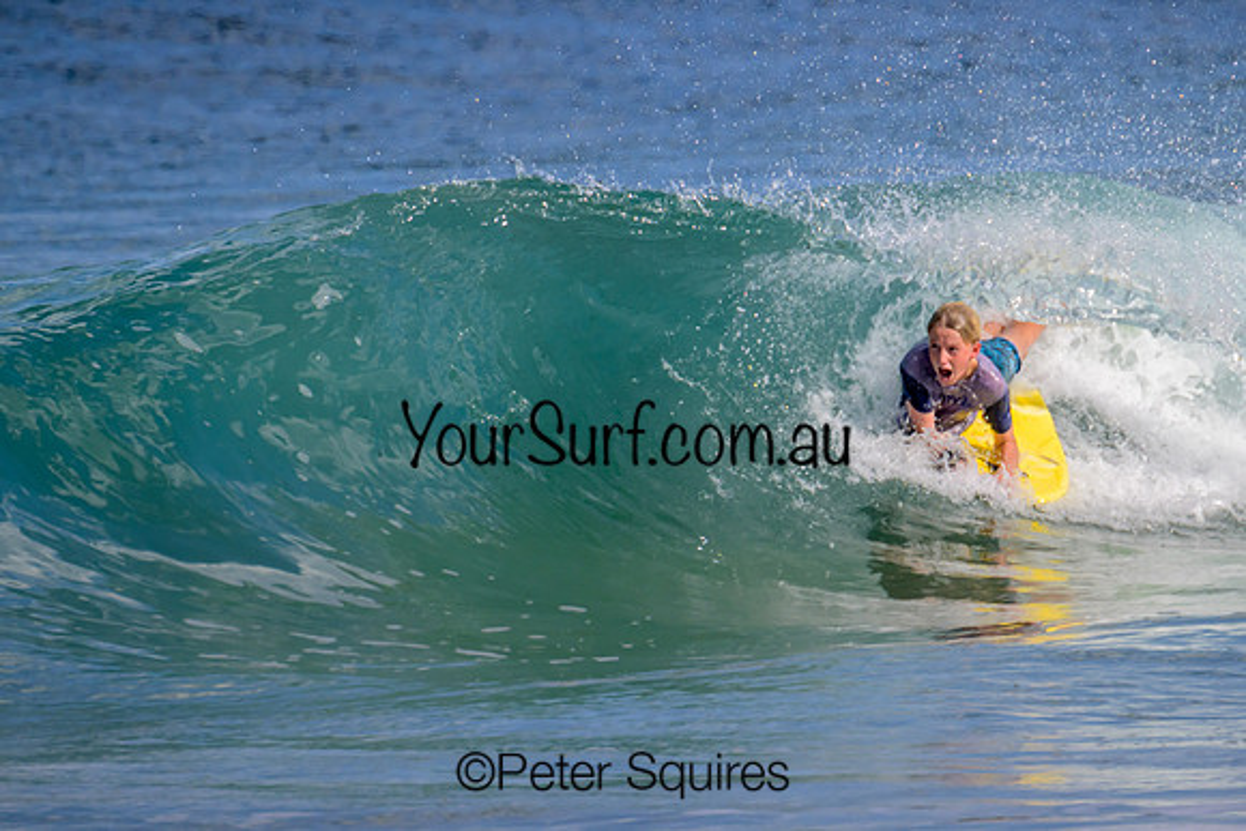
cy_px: 419
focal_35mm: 1029
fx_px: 35625
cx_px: 797
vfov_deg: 1.3
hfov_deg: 2.0
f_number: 11
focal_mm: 800
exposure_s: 1/2000
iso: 800
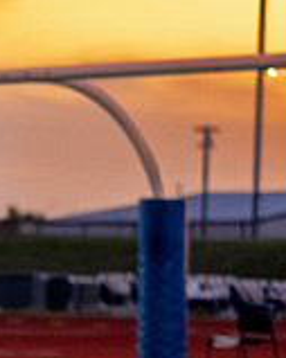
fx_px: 3506
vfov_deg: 5.8
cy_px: 439
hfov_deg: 4.6
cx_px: -354
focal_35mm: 331
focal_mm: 77
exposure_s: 1/1000
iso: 1600
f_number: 2.8
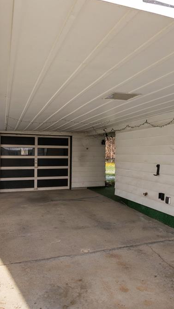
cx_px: 96
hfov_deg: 24.9
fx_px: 394
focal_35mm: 48
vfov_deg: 42.9
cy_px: 154
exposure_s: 1/640
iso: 320
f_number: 9
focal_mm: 30
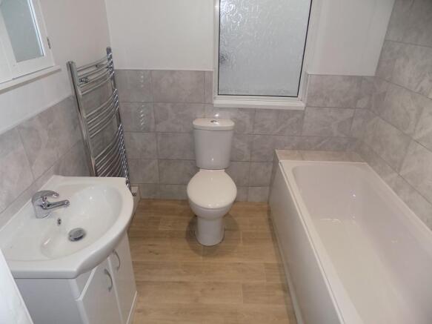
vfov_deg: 58.9
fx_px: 287
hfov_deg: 73.9
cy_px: 162
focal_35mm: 23
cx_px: 216
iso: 80
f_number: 3.1
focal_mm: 4
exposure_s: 1/30
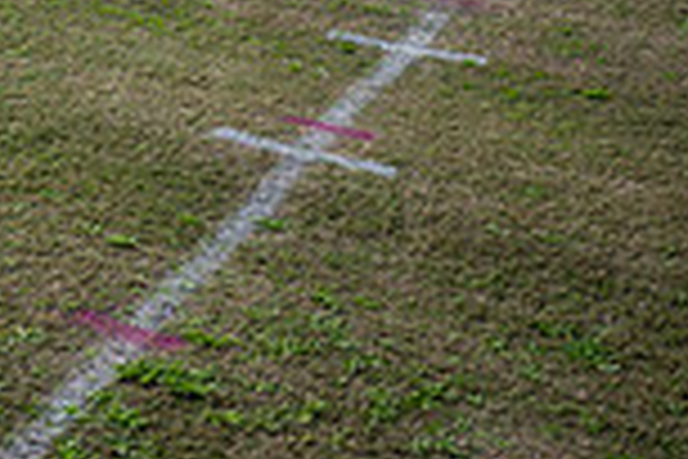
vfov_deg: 13.5
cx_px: -391
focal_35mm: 91
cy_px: -353
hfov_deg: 19.1
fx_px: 1739
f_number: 2.8
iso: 125
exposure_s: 1/1250
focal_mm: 24
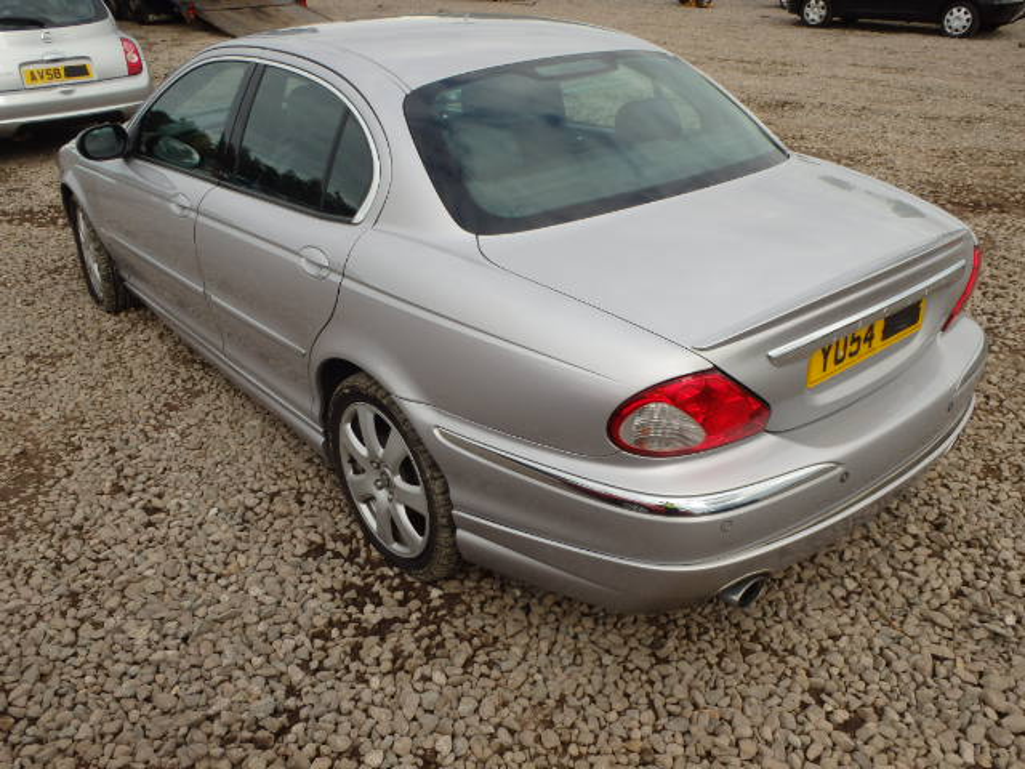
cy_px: 384
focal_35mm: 30
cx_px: 512
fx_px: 888
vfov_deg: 46.8
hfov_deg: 60.0
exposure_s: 1/640
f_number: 4.1
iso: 125
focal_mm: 5.4
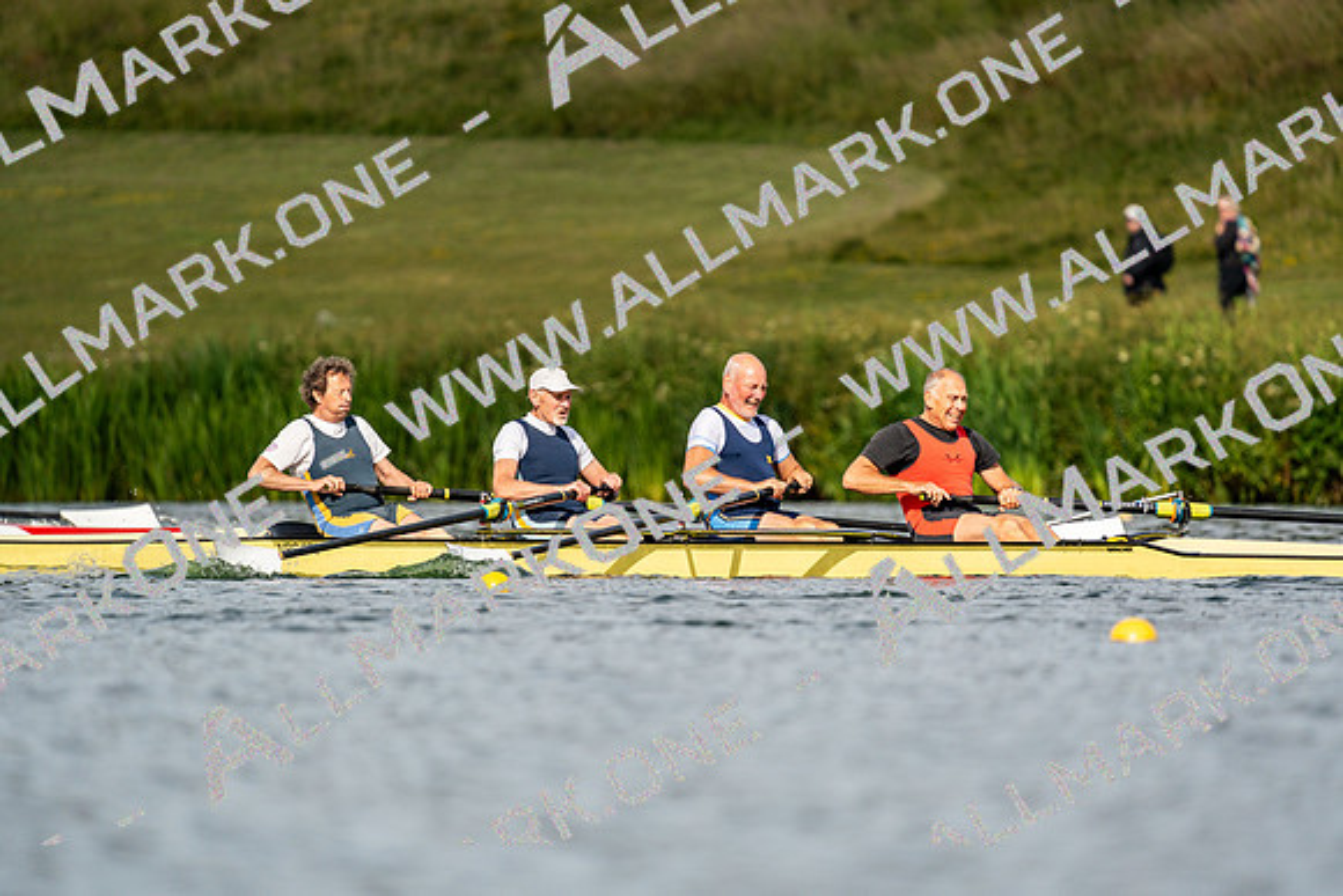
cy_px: 448
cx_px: 672
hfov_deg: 3.4
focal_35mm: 600
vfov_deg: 2.3
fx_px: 22388
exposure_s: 1/2000
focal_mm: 600
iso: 200
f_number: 6.3
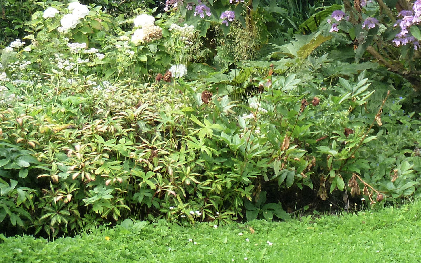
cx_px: 379
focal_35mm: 141
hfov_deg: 14.7
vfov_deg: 9.2
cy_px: -71
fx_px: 1618
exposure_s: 1/80
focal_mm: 10.3
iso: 160
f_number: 3.9
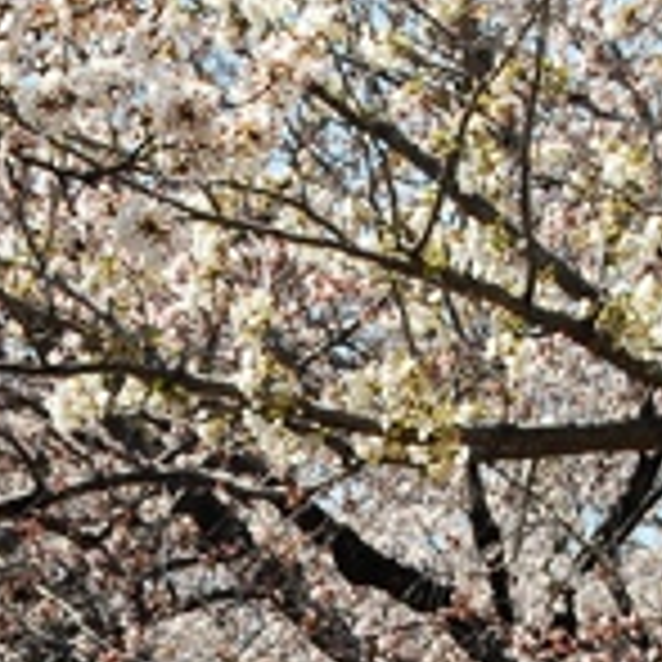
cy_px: 806
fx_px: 6182
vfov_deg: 6.1
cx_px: 151
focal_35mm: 286
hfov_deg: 6.1
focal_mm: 55
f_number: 9
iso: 200
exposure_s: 1/320
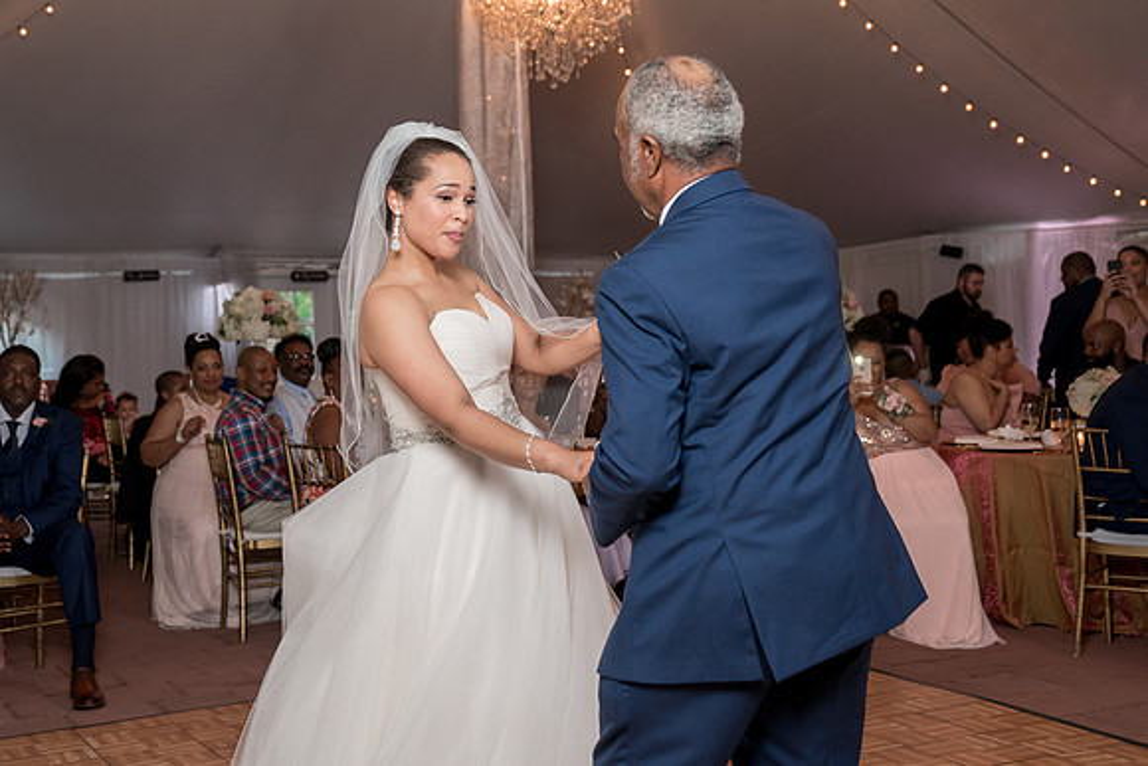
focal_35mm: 51
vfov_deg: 26.4
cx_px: 564
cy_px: 312
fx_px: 1633
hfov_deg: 38.7
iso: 2000
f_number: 4
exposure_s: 1/200
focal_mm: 43
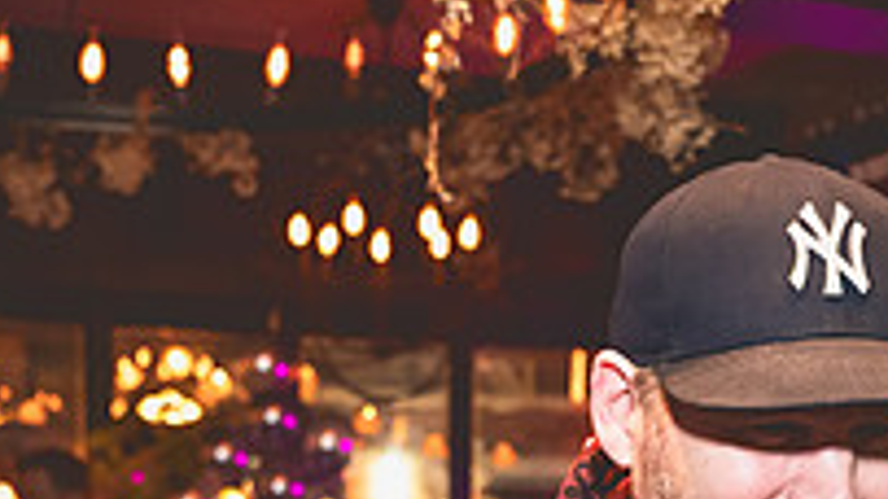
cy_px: 681
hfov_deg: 28.2
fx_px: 1765
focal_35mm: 75
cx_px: 542
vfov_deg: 15.2
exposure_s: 1/125
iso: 3200
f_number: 3.2
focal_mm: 24.5
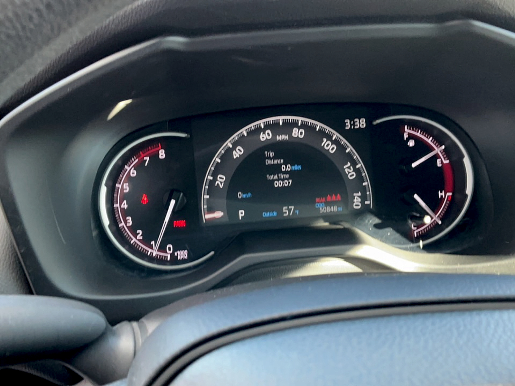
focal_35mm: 30
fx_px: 446
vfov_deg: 46.8
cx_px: 258
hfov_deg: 60.0
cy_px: 193
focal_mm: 3
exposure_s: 1/60
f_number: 1.8
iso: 100
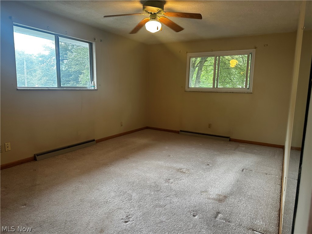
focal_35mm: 24
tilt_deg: -8.5
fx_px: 216
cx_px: 156
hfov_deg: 71.6
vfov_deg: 56.8
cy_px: 117
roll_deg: -2.3
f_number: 1.78
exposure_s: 1/60
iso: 200
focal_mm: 6.86
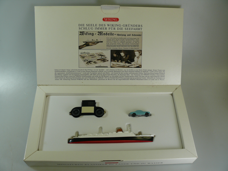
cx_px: 114
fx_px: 231
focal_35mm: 35
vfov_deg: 40.7
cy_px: 86
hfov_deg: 52.6
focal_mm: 7.4
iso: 100
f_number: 4
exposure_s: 1/125
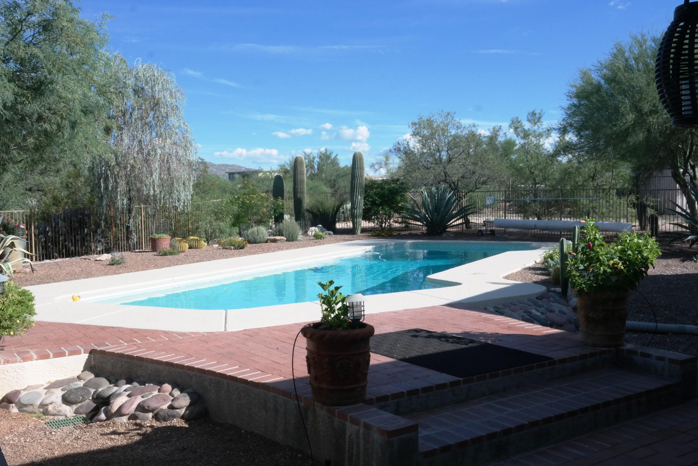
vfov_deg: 36.9
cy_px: 233
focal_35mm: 36
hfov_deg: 53.1
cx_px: 349
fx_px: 698
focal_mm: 24
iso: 400
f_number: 22
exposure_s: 1/180
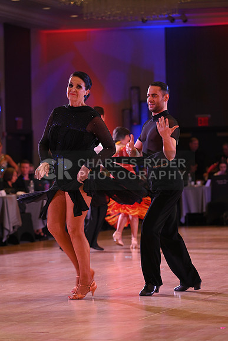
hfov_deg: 8.6
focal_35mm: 160
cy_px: 170
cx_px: 114
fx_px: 1519
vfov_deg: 12.8
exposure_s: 1/200
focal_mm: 160
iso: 1600
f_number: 5
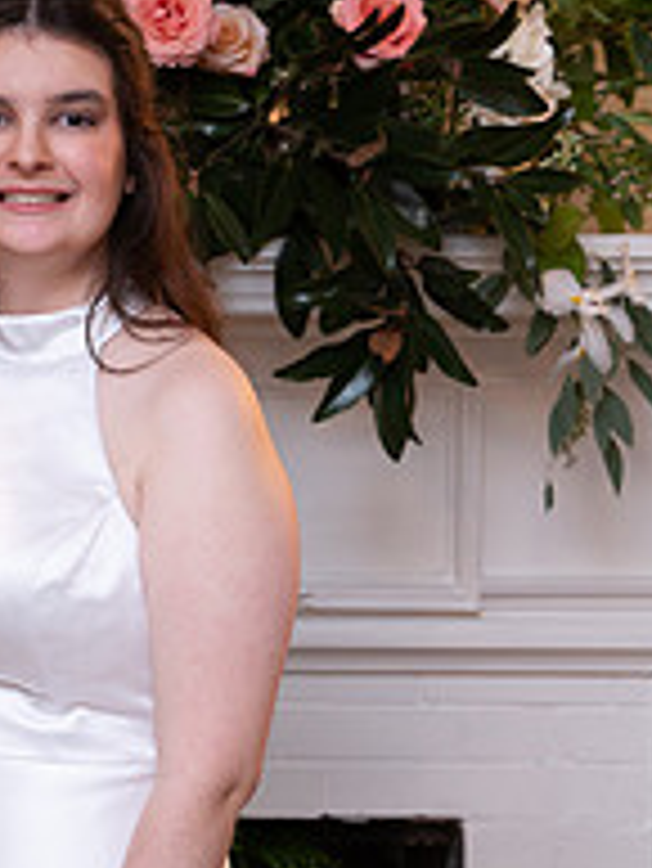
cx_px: 81
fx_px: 3261
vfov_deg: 15.1
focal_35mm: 130
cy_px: 562
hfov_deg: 11.4
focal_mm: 58
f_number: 4.5
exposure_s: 1/80
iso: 800
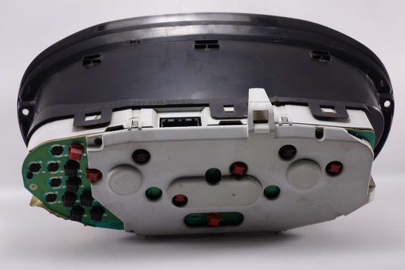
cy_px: 135
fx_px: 698
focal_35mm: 62
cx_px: 202
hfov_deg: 32.4
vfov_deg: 21.9
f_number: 3.5
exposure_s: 1/80
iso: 250
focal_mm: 23.01
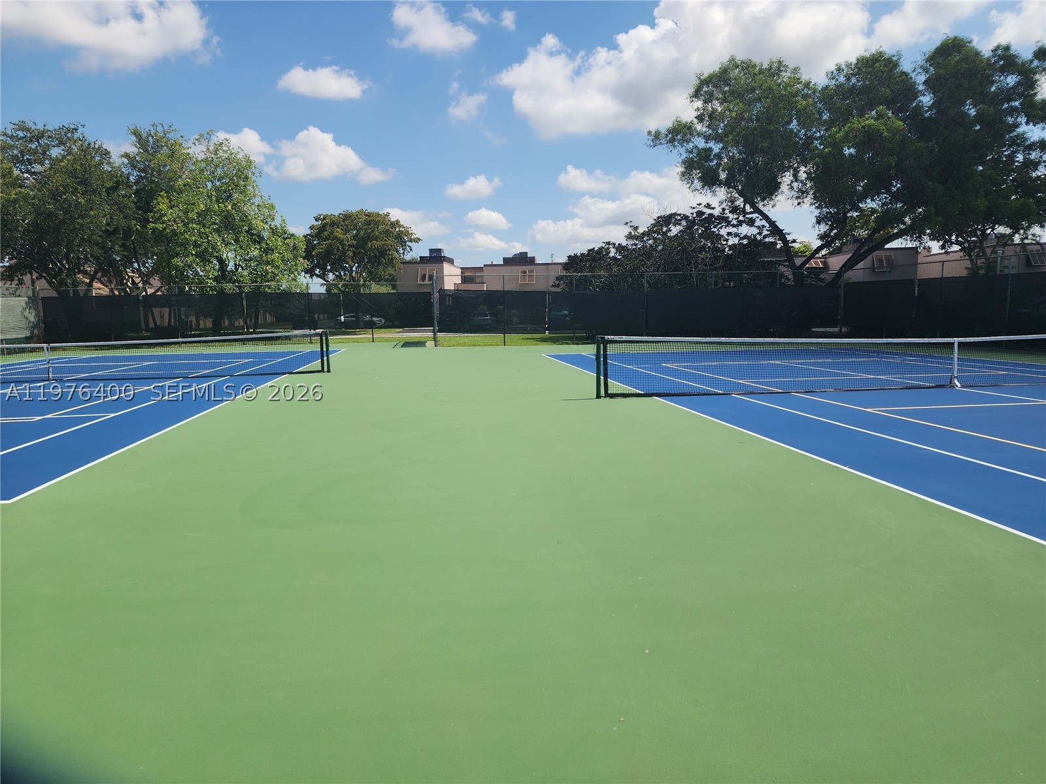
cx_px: 523
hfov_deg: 73.9
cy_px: 392
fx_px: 695
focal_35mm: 23
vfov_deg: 58.9
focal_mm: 6.4
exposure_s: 1/1369
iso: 12
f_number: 1.8
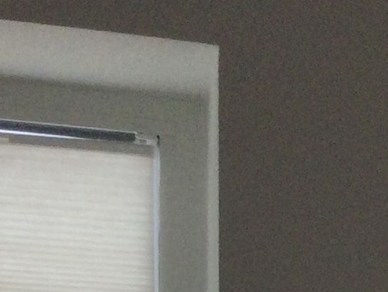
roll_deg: -1.5
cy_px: 755
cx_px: 1007
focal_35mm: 179
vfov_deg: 7.6
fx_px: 2007
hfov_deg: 9.5
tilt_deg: -6.7
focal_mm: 3.3
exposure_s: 1/100
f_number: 2.4
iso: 32
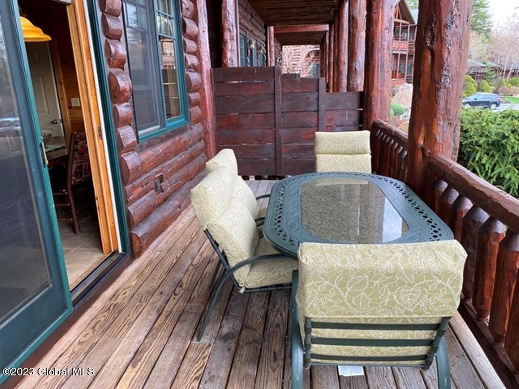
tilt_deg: -14.9
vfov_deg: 53.1
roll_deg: +2.2
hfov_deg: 67.3
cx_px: 260
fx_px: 390
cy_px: 194
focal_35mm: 26
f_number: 1.8
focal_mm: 4.25
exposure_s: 1/122
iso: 40
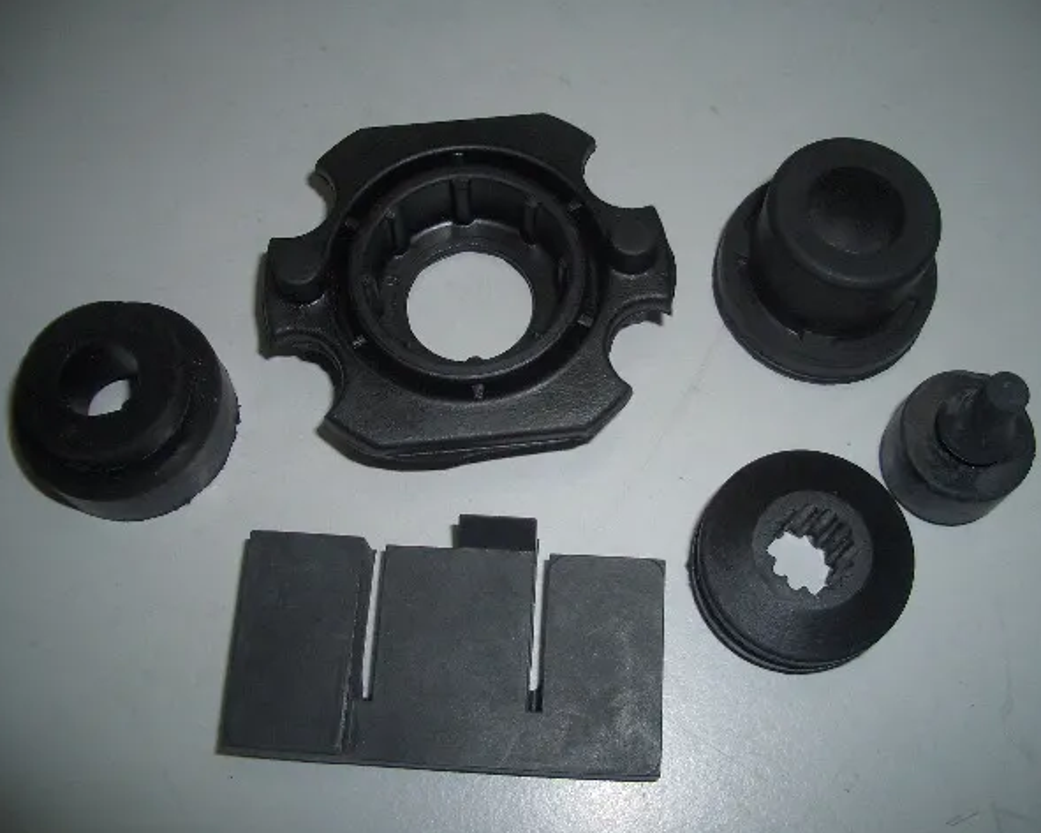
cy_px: 419
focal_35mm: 37
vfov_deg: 40.1
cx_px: 551
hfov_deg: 49.0
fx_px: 1140
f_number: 2.6
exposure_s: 1/60
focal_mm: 5.8
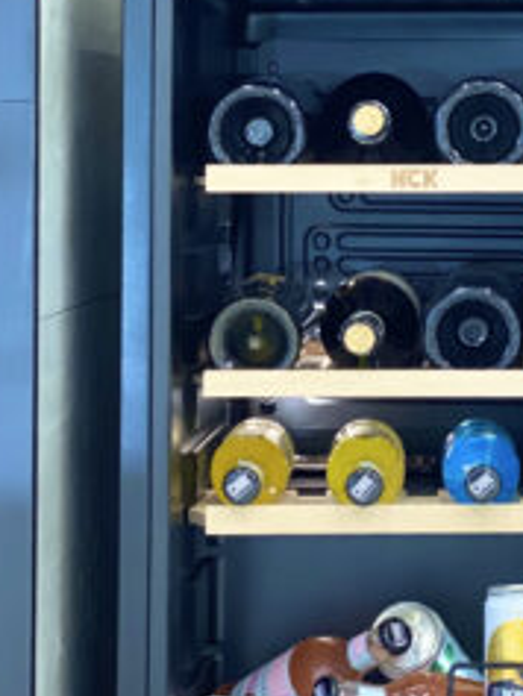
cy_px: 38
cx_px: 517
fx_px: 2999
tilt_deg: +3.1
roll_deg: -0.1
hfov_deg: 9.9
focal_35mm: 149
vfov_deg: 13.1
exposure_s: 1/33
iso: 320
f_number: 2
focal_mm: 6
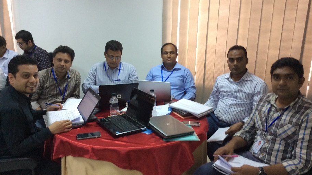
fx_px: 290
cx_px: 156
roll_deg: -0.4
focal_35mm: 35
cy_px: 93
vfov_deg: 33.7
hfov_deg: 56.6
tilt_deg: -15.8
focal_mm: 3.3
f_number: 2.4
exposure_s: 1/24
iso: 125
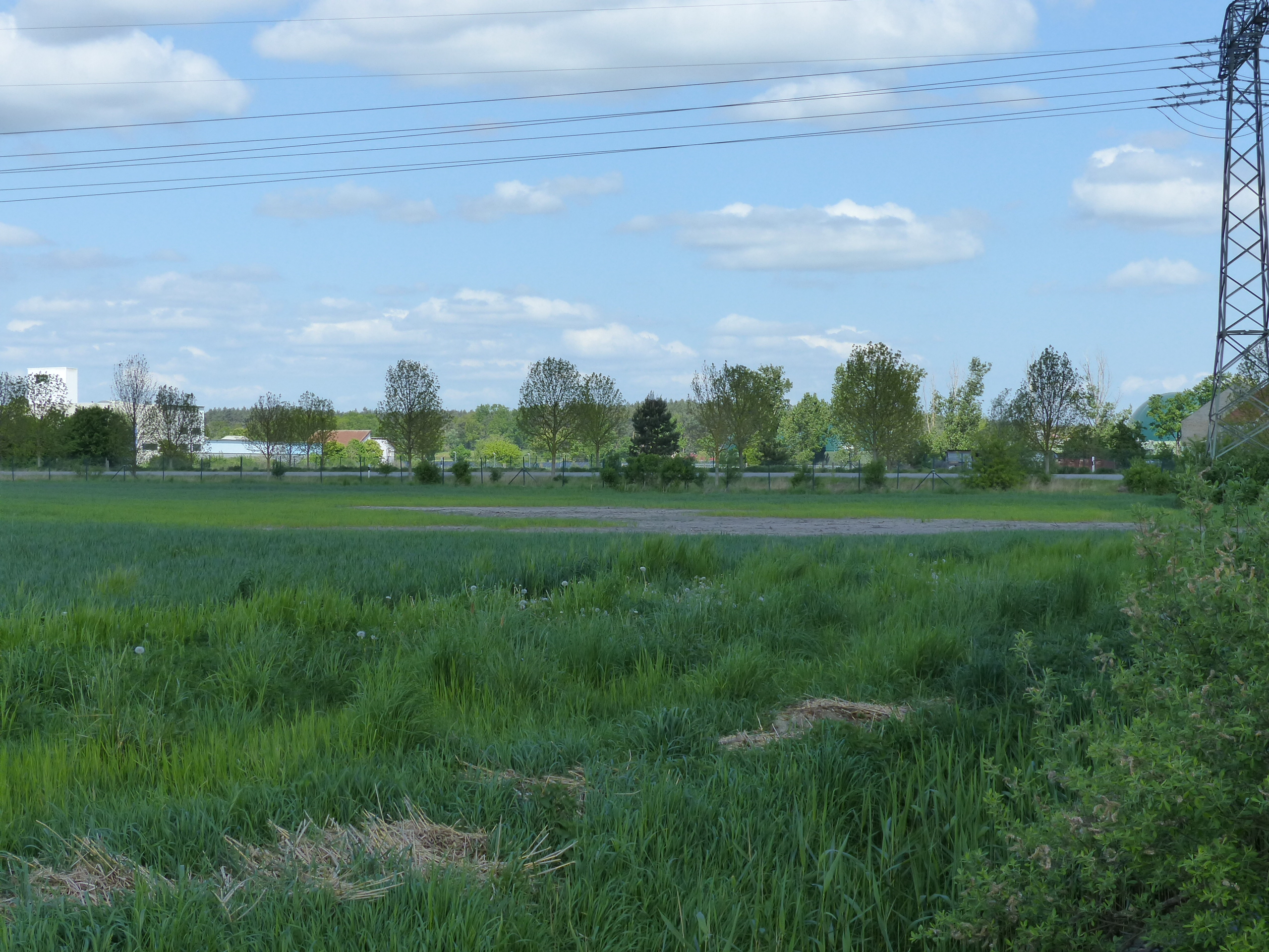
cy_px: 476
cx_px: 634
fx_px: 2529
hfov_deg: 28.2
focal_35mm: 69
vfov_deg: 21.3
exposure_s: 1/800
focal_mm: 12.5
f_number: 5
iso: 200
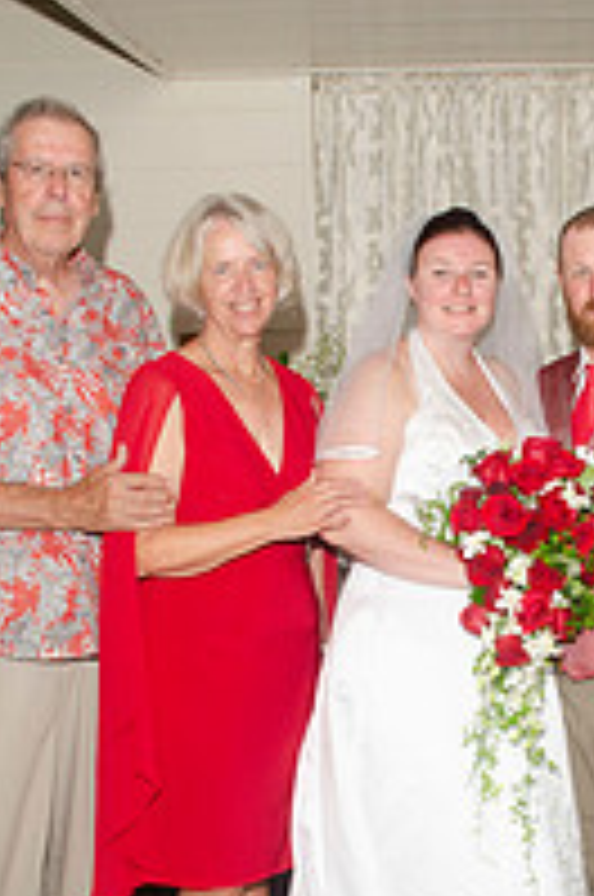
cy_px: 603
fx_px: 1515
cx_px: 518
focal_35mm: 61
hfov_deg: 21.8
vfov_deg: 32.6
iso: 400
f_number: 5.6
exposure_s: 1/250
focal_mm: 18
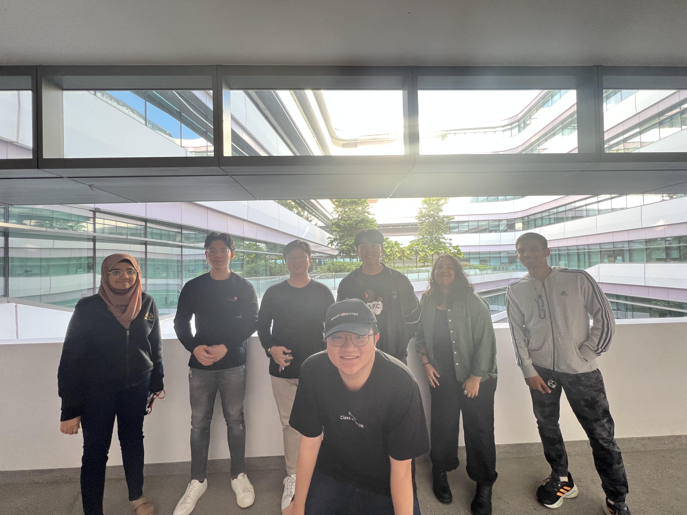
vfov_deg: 89.9
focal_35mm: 13
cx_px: 344
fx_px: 258
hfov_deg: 106.2
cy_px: 258
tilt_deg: +1.2
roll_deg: +1.2
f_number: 1.8
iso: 80
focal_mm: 1.57
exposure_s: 1/99
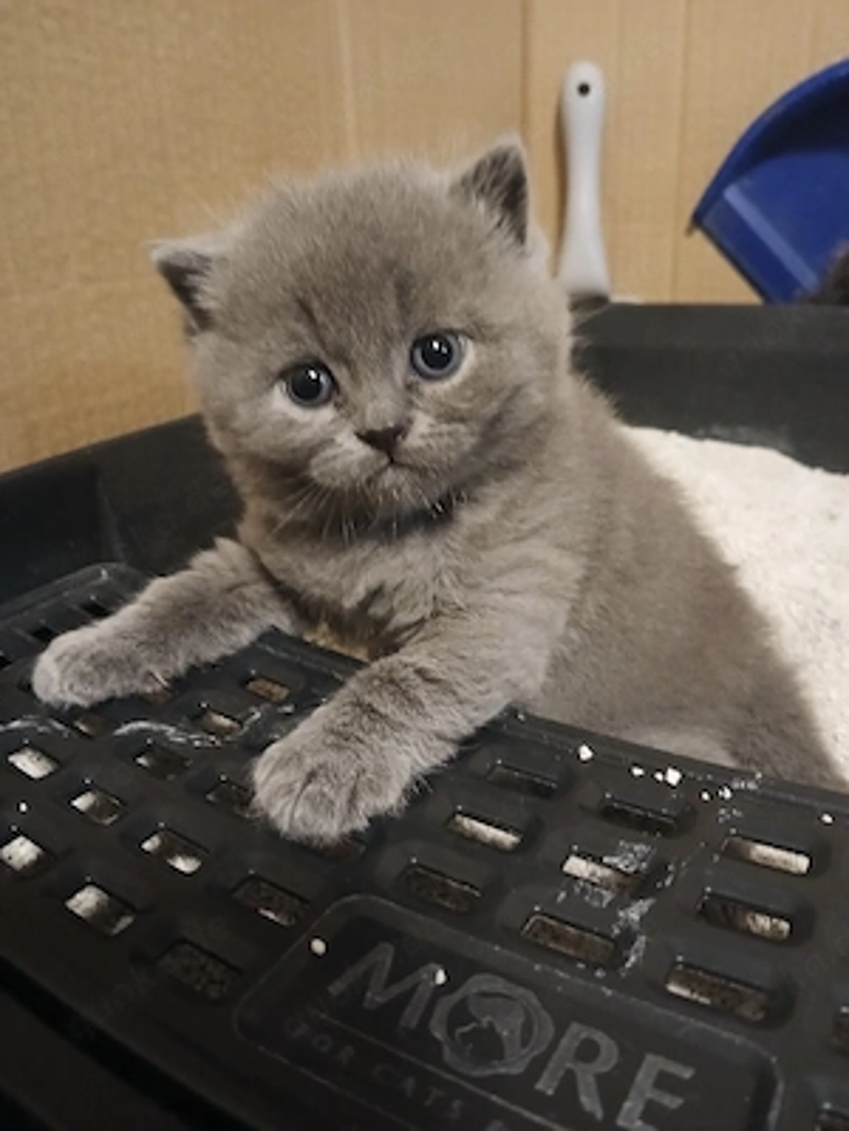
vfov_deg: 67.3
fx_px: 850
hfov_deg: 53.1
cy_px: 566
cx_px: 424
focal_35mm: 26
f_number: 1.8
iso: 1000
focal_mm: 3.98
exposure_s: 1/16.7
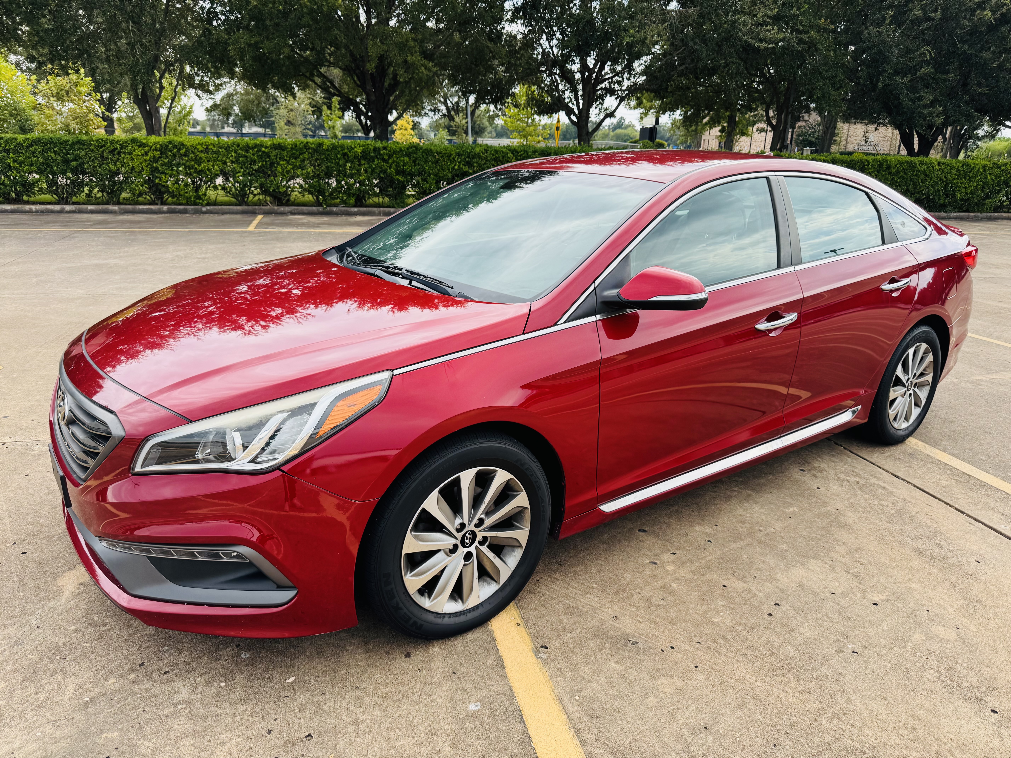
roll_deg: -1.9
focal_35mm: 24
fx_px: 701
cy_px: 379
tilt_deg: -18.0
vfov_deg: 56.8
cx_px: 506
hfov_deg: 71.6
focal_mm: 6.76
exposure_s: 1/980
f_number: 1.78
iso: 80
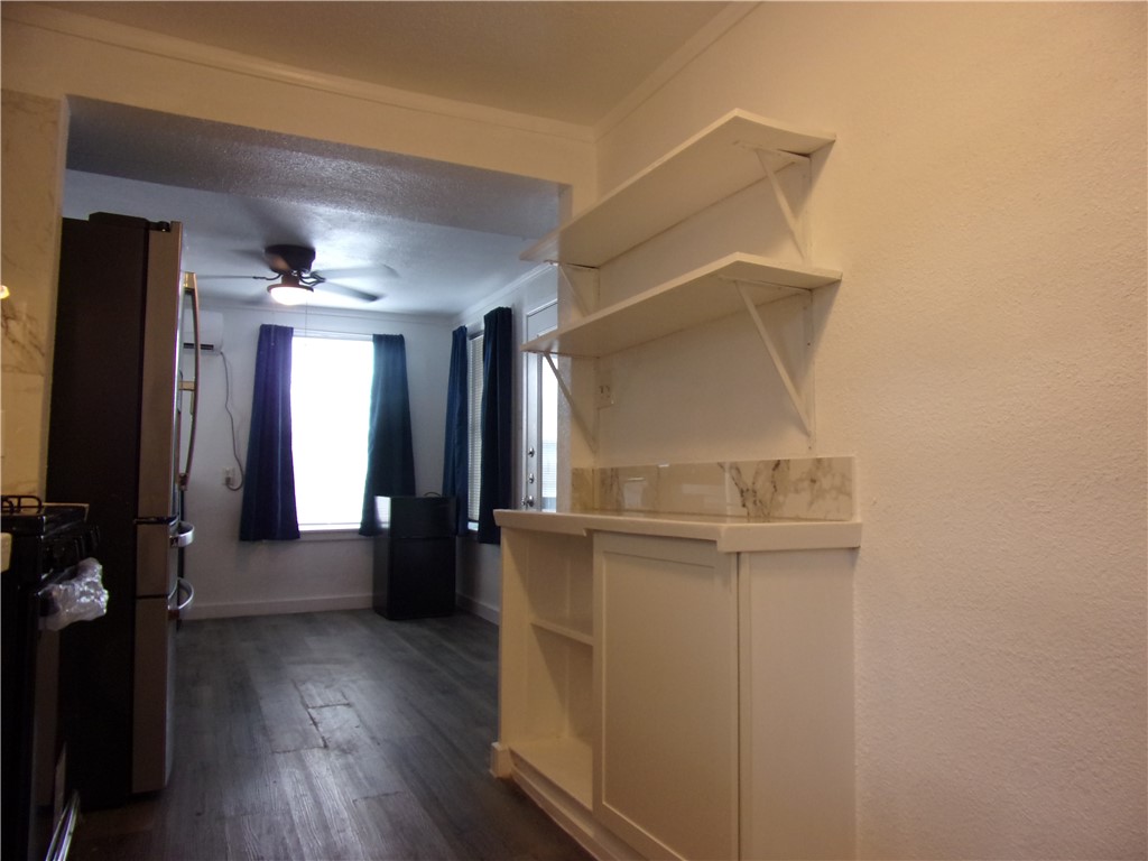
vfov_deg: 56.8
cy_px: 430
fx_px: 796
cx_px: 574
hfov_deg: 71.6
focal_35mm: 24
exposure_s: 1/34
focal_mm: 4.3
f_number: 3.3
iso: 123
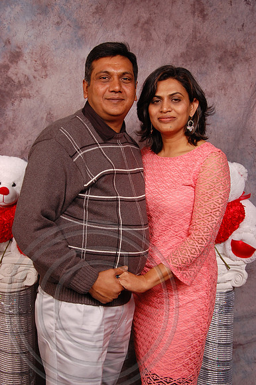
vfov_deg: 37.9
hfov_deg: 25.7
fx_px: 561
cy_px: 192
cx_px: 128
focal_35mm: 52
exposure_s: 1/200
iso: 400
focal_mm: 35
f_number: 5.6
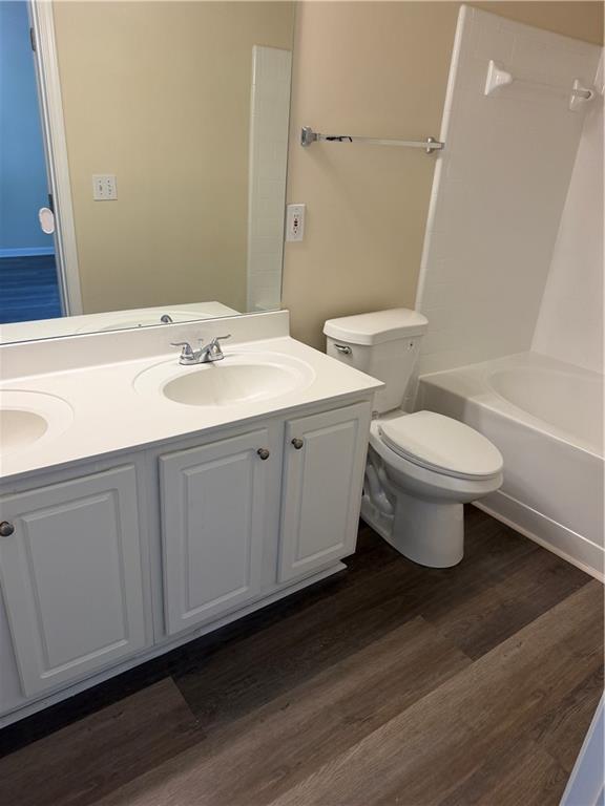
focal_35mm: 24
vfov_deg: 71.6
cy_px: 403
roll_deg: -4.3
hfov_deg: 56.8
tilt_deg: -24.4
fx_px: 559
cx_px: 302
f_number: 1.78
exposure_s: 1/120
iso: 160
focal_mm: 6.76
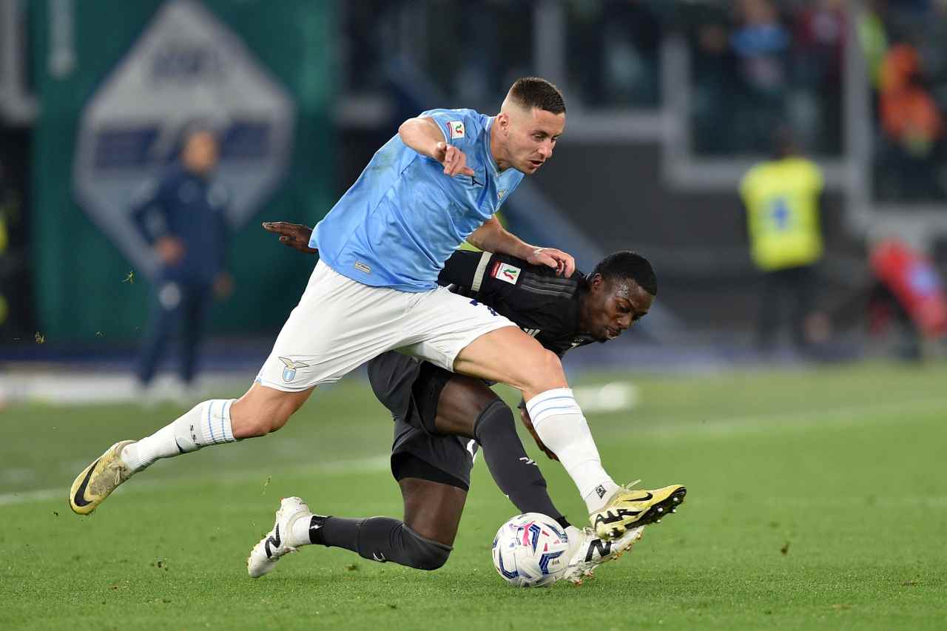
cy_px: 316
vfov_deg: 3.4
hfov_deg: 5.2
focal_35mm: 400
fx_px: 10520
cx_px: 474
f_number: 2.8
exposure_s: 1/1250
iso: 1600
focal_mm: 400
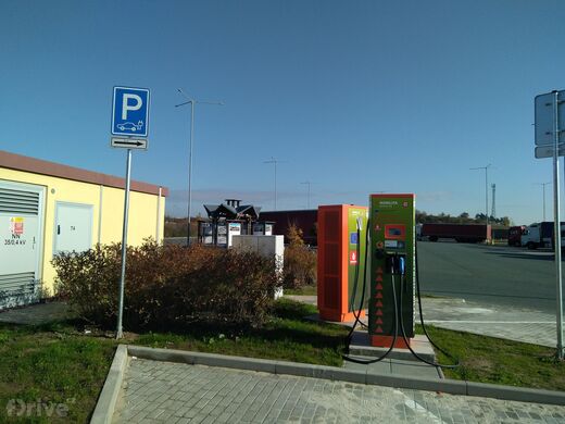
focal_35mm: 26
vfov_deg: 53.1
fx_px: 424
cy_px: 212
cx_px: 282
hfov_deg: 67.3
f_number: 2.2
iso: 101
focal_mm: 3.46
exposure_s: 1/1801
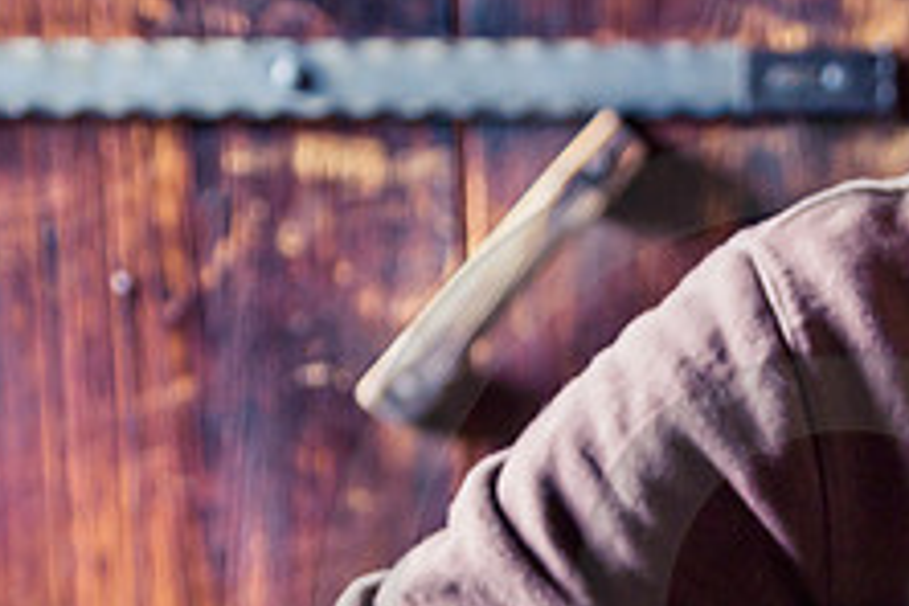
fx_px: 3459
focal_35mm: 137
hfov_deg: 14.8
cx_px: 835
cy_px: 780
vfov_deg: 9.8
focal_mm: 35
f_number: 2.8
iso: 200
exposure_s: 1/45
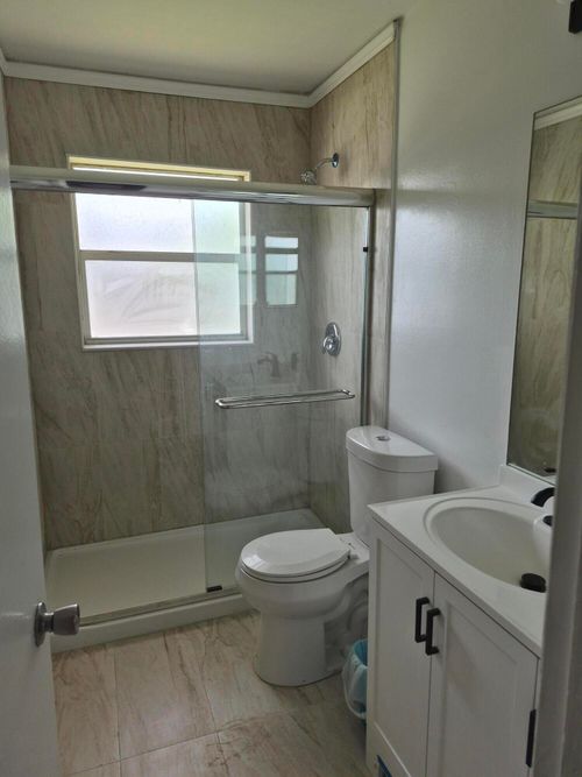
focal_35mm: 23
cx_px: 291
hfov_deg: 58.9
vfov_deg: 73.9
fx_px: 516
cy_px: 388
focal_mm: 5.4
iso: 80
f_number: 1.8
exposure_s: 1/662
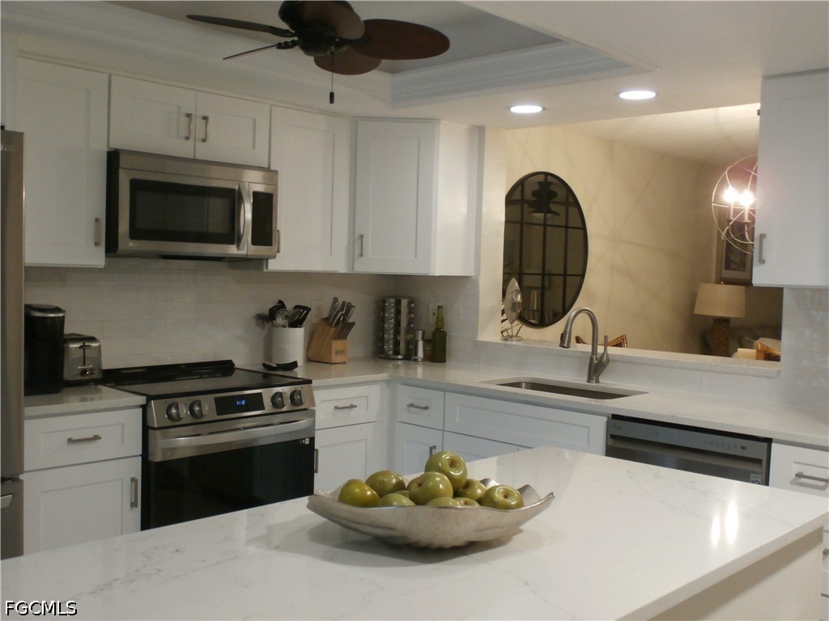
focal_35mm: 34
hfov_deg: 54.0
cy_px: 310
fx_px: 814
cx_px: 414
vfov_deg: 41.8
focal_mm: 6
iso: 400
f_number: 3.4
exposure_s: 1/20
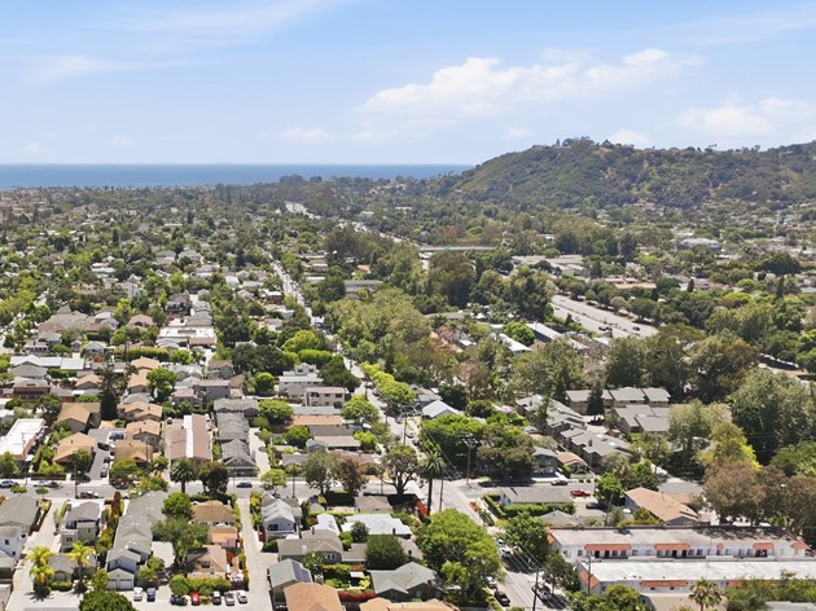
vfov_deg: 36.4
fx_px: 919
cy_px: 412
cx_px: 180
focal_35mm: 39
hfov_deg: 45.8
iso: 110
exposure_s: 1/2000
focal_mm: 12.3
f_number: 2.8
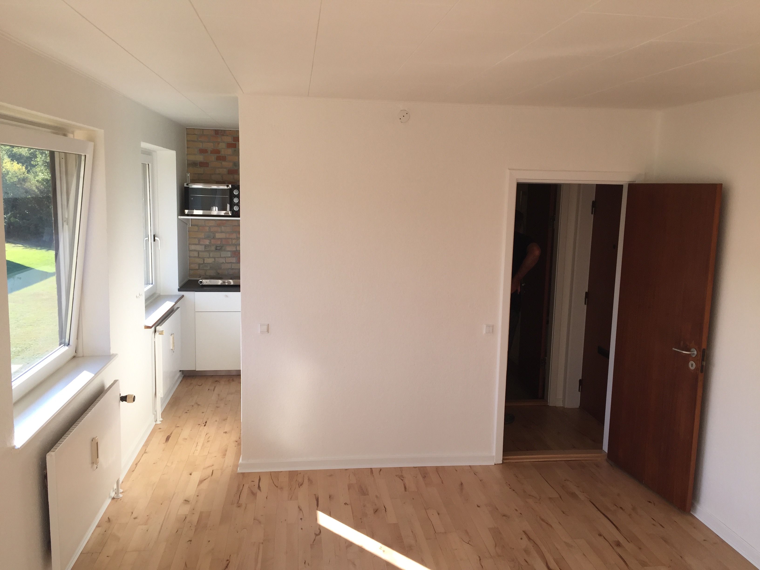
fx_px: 637
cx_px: 380
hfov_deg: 61.7
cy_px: 285
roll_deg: -2.0
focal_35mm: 29
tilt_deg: -8.0
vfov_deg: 48.2
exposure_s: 1/243
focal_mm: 4.15
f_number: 2.2
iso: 32
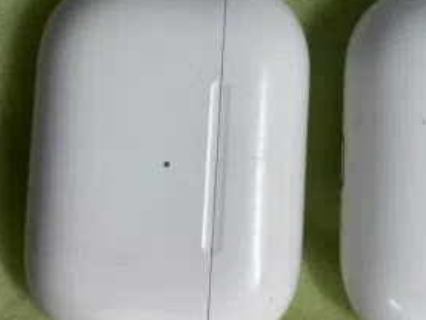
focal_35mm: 60
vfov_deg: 23.3
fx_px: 739
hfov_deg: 31.9
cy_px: -11
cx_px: 288
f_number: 1.6
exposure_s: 1/50
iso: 100
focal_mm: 5.96
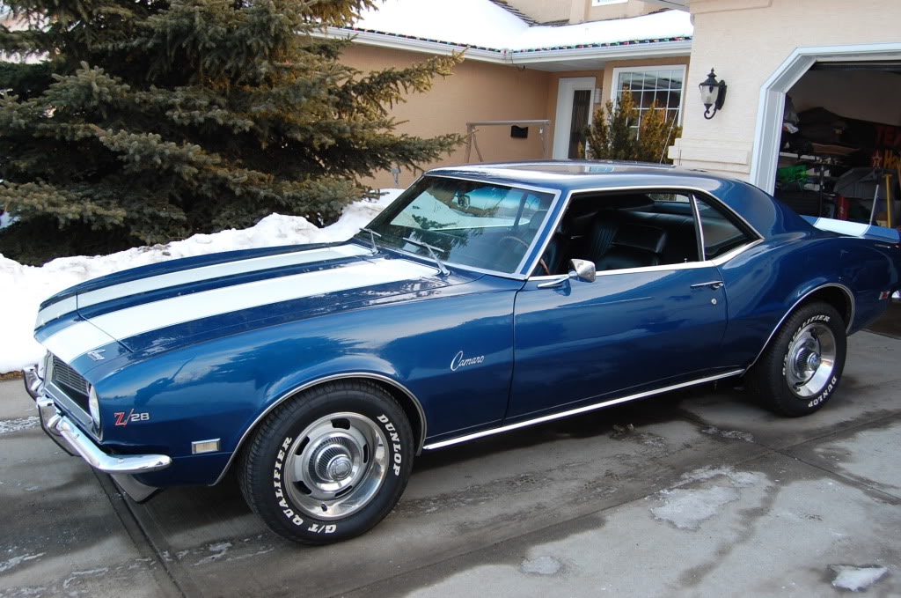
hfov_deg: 55.2
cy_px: 299
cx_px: 450
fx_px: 862
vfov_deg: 38.2
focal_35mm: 34
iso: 400
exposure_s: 1/60
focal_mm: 23
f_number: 5.6
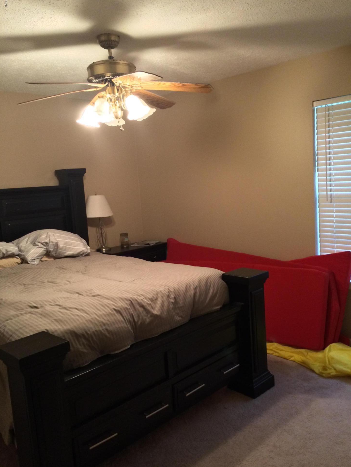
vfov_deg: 60.0
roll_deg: +3.6
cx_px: 176
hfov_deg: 46.8
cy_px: 236
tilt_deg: -7.6
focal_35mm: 30
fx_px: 406
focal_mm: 4.15
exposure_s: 1/20
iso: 320
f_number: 2.2
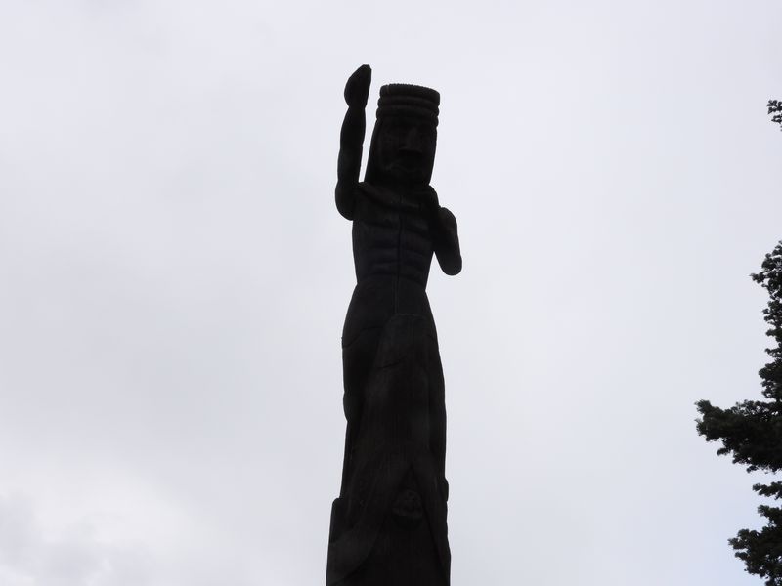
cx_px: 391
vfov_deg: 24.4
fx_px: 1355
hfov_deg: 32.2
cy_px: 293
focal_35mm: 60
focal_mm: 10.7
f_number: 8
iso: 100
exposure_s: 1/160
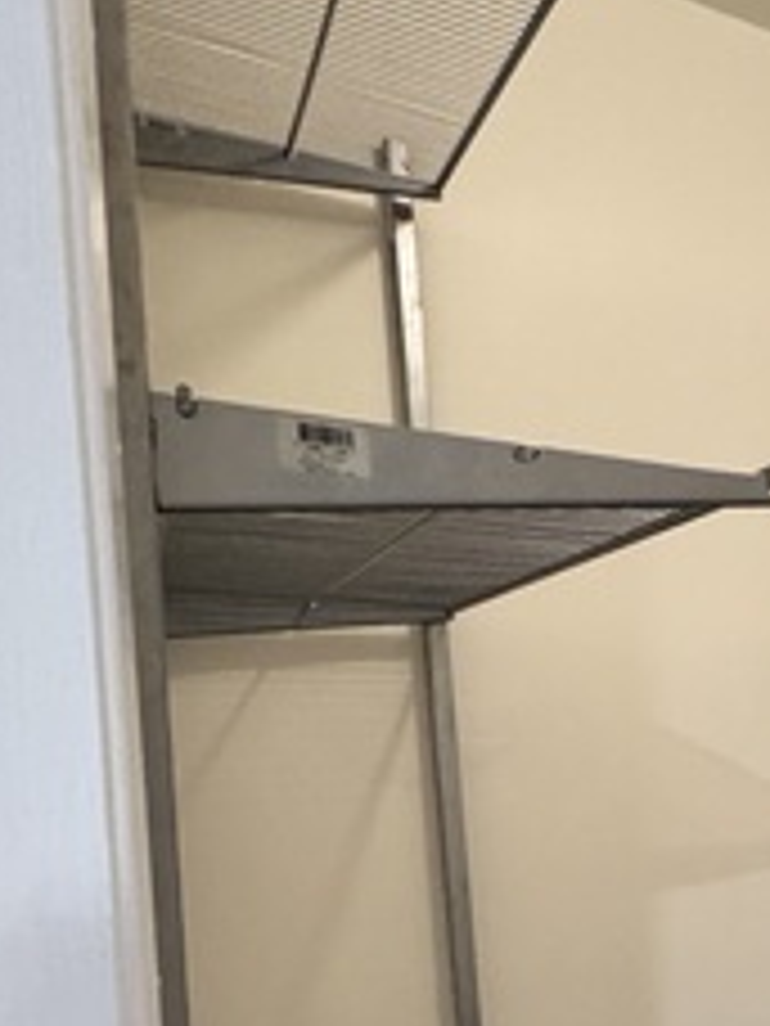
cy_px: 875
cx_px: 1022
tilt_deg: -8.3
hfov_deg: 28.3
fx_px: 1216
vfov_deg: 42.8
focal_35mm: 41
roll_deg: -1.3
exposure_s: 1/60
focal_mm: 2.22
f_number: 2.2
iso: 640
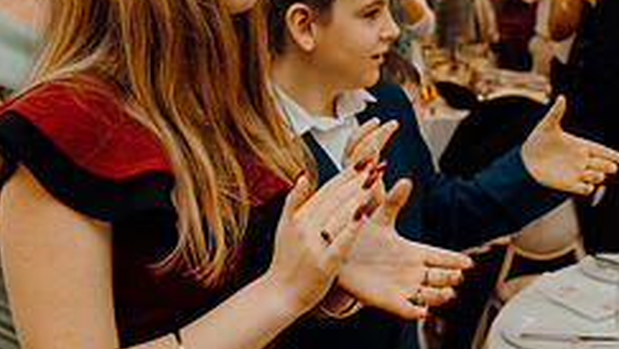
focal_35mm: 60
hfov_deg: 34.5
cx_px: 201
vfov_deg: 20.1
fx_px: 985
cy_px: 169
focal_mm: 24
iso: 2500
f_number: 3.5
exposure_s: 1/160
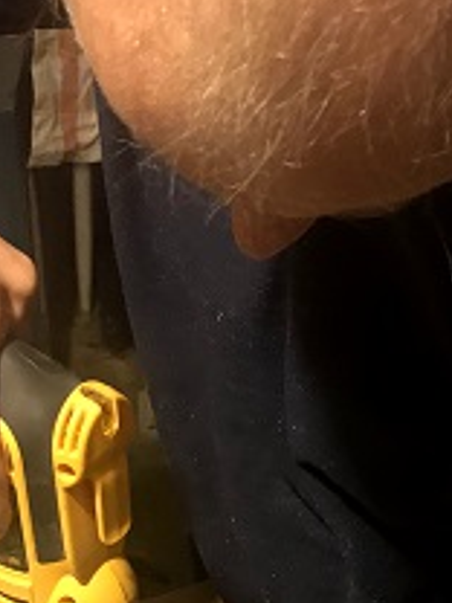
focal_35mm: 65
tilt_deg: -38.2
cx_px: 126
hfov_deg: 22.4
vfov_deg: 28.2
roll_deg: +4.3
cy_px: 591
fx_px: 1132
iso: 100
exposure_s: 1/11
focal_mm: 3.99
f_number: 1.8
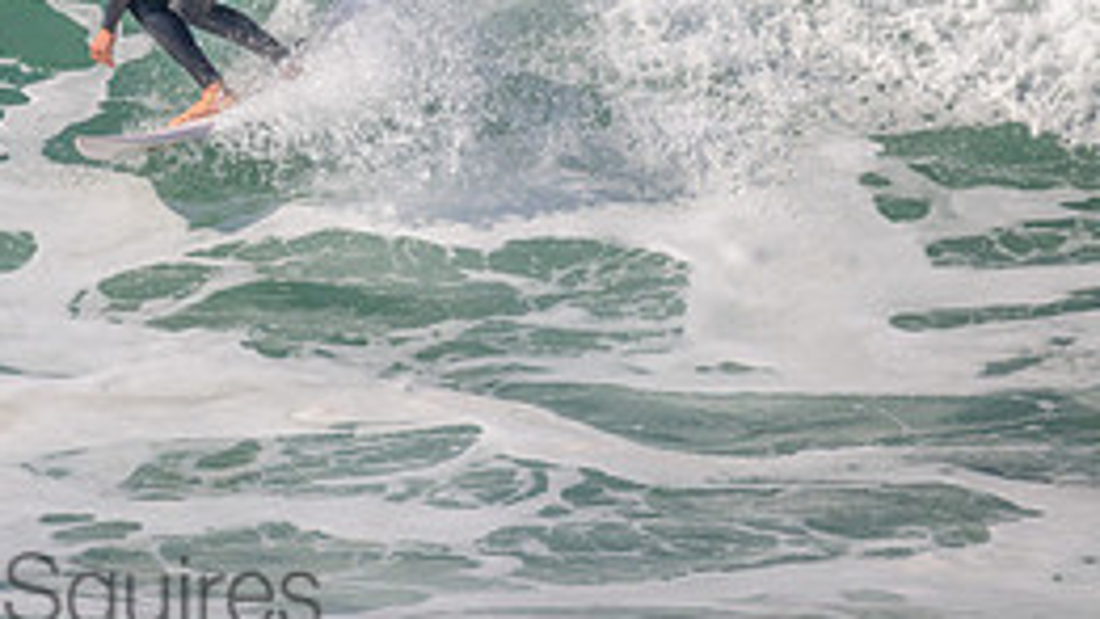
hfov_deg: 1.2
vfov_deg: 0.7
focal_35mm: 1866
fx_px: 54443
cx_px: -4
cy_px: -107
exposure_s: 1/2000
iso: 1100
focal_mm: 800
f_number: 11
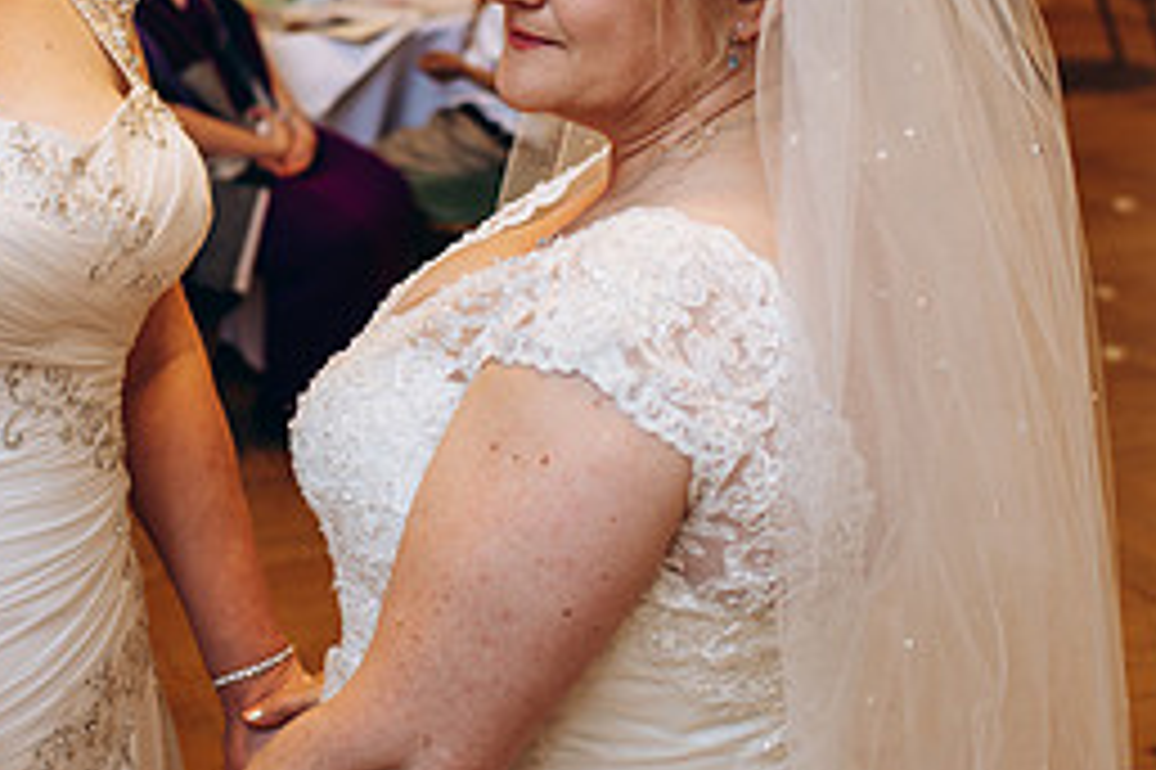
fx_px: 2535
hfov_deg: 24.9
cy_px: 126
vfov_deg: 17.1
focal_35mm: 79
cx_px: 121
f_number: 2.8
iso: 250
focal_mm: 35
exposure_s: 1/100
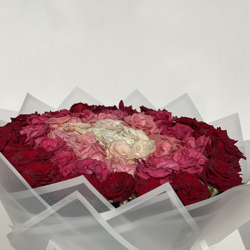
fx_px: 621
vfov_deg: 22.7
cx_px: 125
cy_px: 152
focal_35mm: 76
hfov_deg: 22.8
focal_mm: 7.5
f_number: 2.2
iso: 20
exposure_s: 1/4785
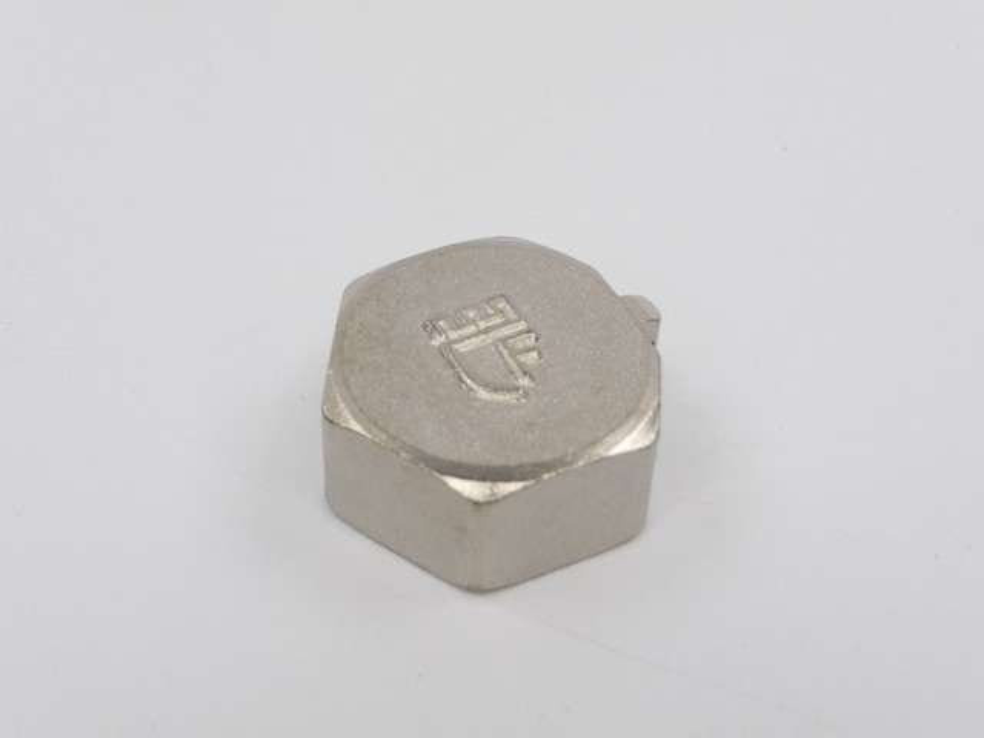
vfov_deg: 25.2
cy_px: 369
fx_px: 1649
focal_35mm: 58
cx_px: 492
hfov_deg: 33.2
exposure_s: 1/500
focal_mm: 9.8
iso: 100
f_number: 4.4
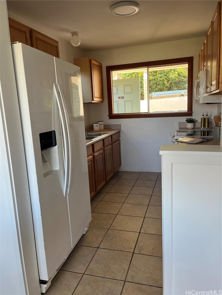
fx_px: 222
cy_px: 148
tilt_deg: -10.9
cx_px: 111
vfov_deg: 67.3
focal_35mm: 26
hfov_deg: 53.1
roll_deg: +2.9
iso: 64
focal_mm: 5.1
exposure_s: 1/121
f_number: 1.6
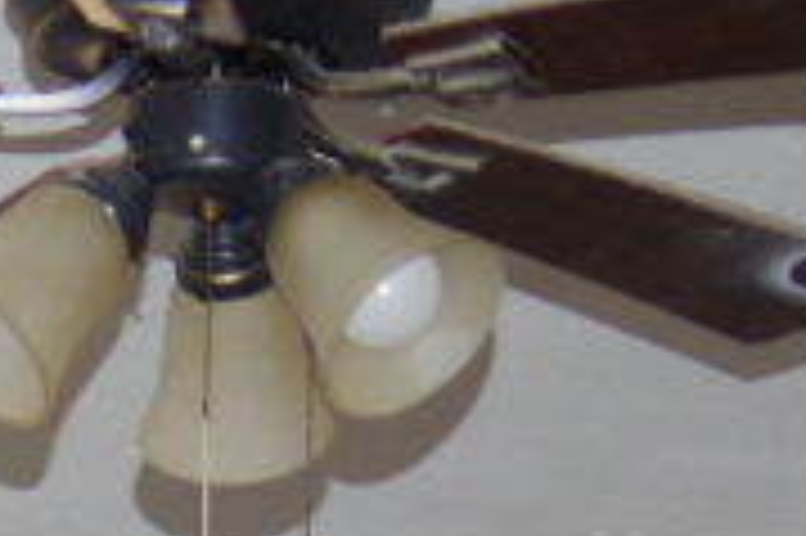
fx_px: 4317
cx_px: -459
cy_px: 1842
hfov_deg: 10.3
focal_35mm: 193
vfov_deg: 6.3
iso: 200
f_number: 3.5
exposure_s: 1/50
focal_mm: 18
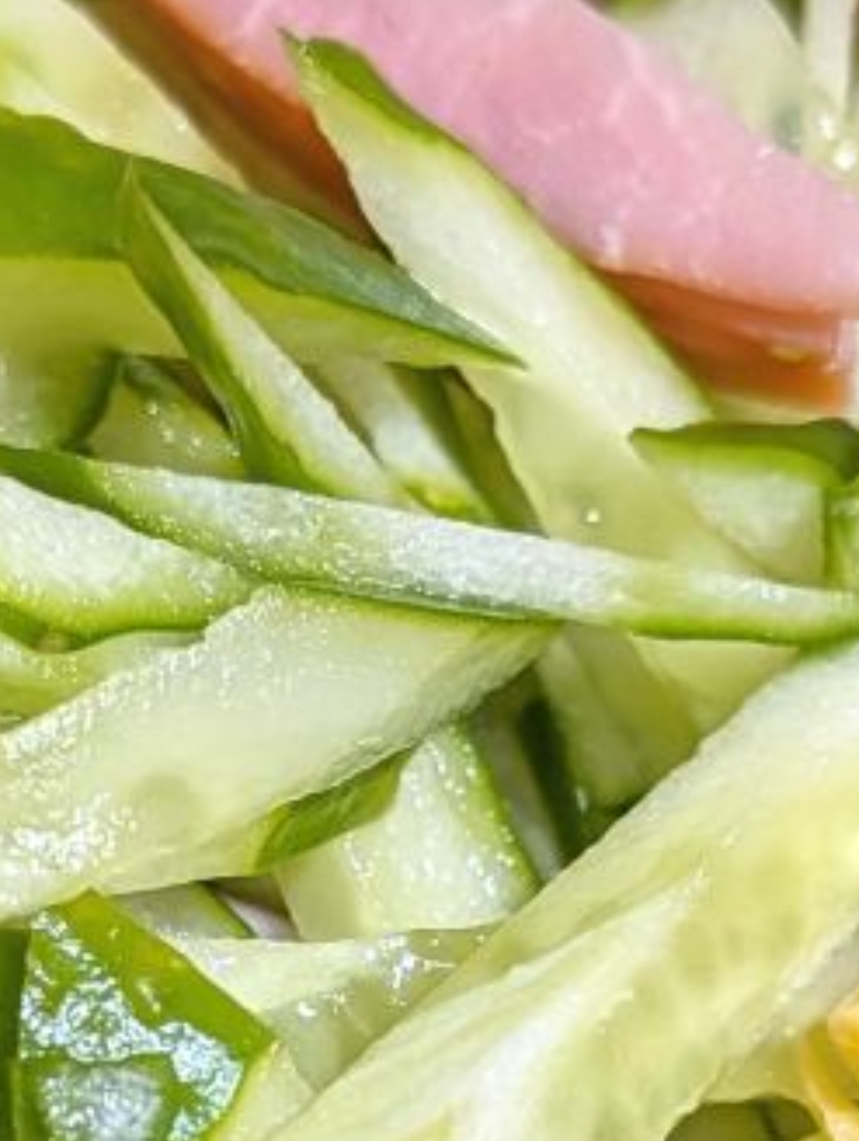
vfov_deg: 16.4
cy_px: 1155
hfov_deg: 12.7
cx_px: 391
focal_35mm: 117
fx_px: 3861
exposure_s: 1/29
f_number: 1.68
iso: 29
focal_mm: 6.9
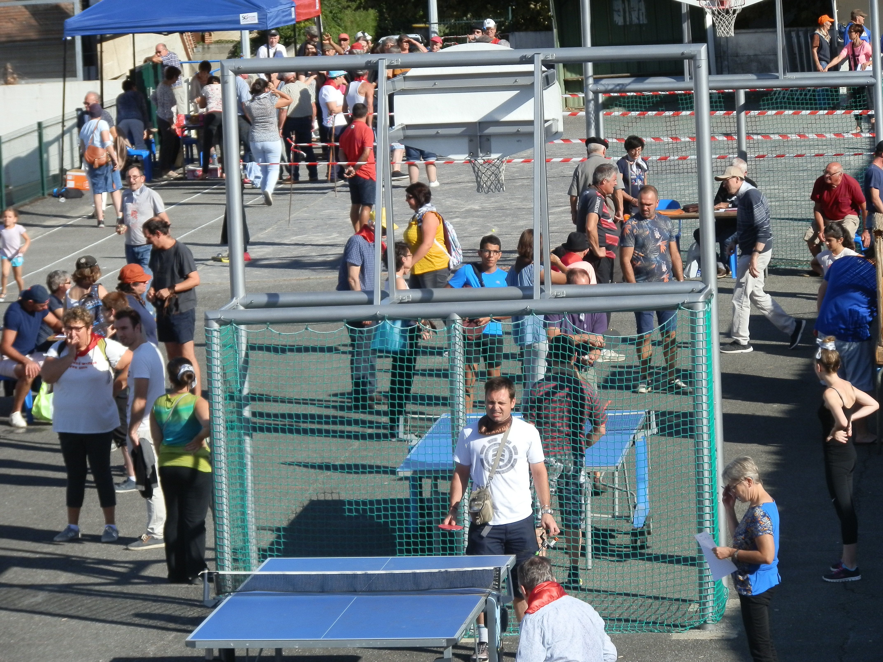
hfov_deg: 9.8
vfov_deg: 7.4
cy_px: 331
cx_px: 442
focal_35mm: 201
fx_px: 5127
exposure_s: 1/640
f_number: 4.2
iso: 64
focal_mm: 36.07
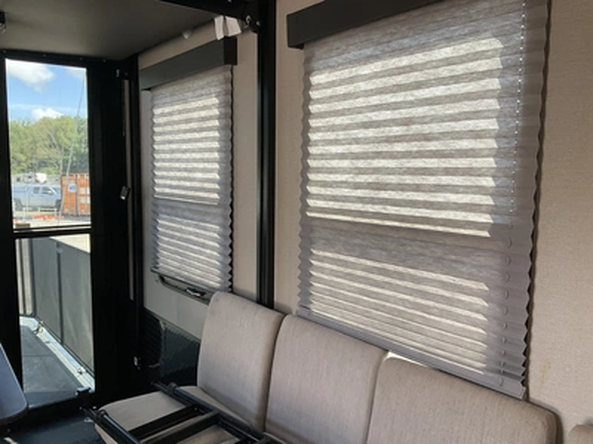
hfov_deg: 61.7
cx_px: 296
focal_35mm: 29
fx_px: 497
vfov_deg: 48.2
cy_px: 222
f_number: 1.8
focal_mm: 3
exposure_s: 1/122
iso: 64
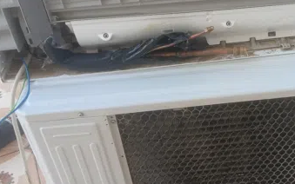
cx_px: 227
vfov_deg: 24.0
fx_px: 434
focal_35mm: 54
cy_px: 85
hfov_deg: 36.5
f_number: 1.8
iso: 200
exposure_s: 1/484
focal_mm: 4.05
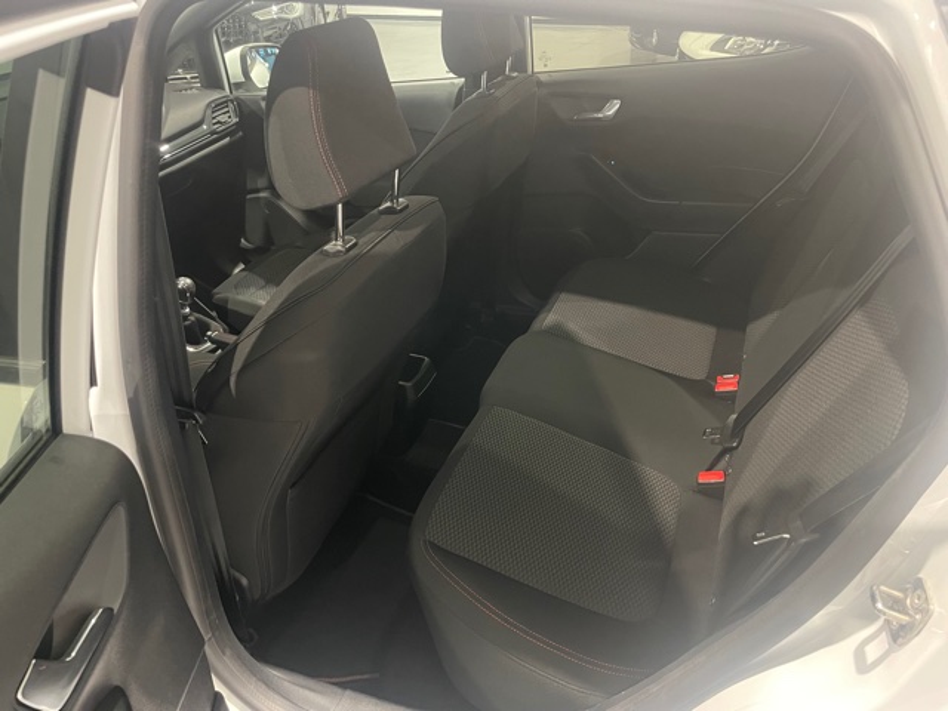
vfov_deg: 53.1
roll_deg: +3.7
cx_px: 474
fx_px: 712
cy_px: 356
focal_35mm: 26
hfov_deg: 67.3
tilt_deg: -32.7
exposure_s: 1/25
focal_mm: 4.2
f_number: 1.6
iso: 640
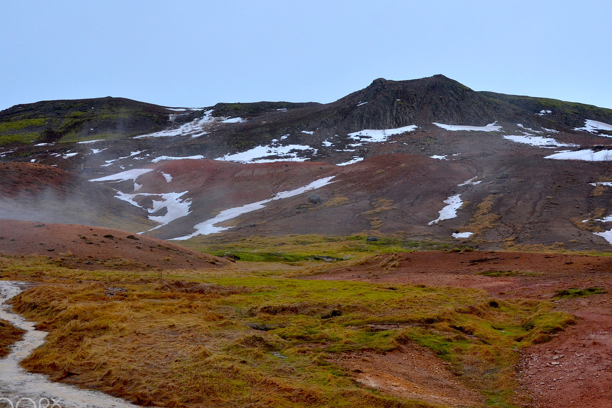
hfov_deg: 35.1
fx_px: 969
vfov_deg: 23.8
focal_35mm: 57
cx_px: 312
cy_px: 225
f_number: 6.3
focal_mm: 32
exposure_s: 1/320
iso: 400
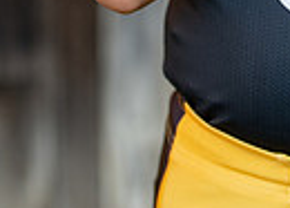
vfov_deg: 5.1
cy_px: -254
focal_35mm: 274
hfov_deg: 7.3
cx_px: 384
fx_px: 2258
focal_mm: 50
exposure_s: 1/2000
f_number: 1.2
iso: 100
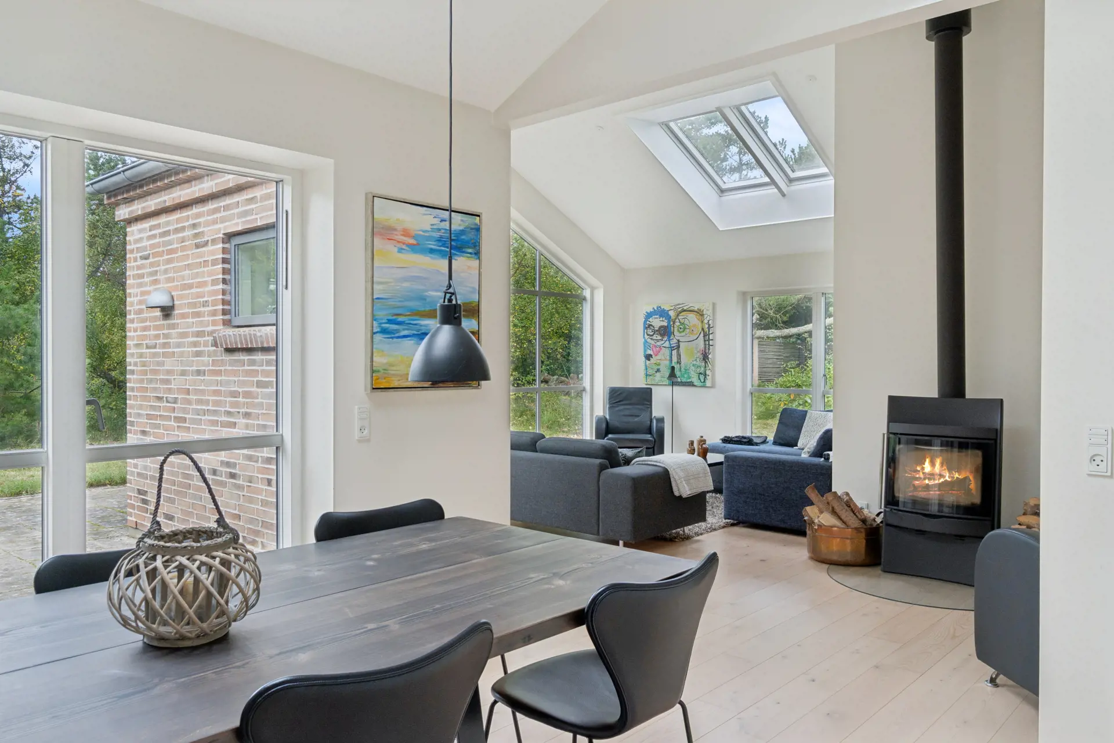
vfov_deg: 50.4
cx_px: 557
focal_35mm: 26
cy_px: 372
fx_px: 789
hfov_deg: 70.4
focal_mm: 17
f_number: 8
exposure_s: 1/40
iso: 200
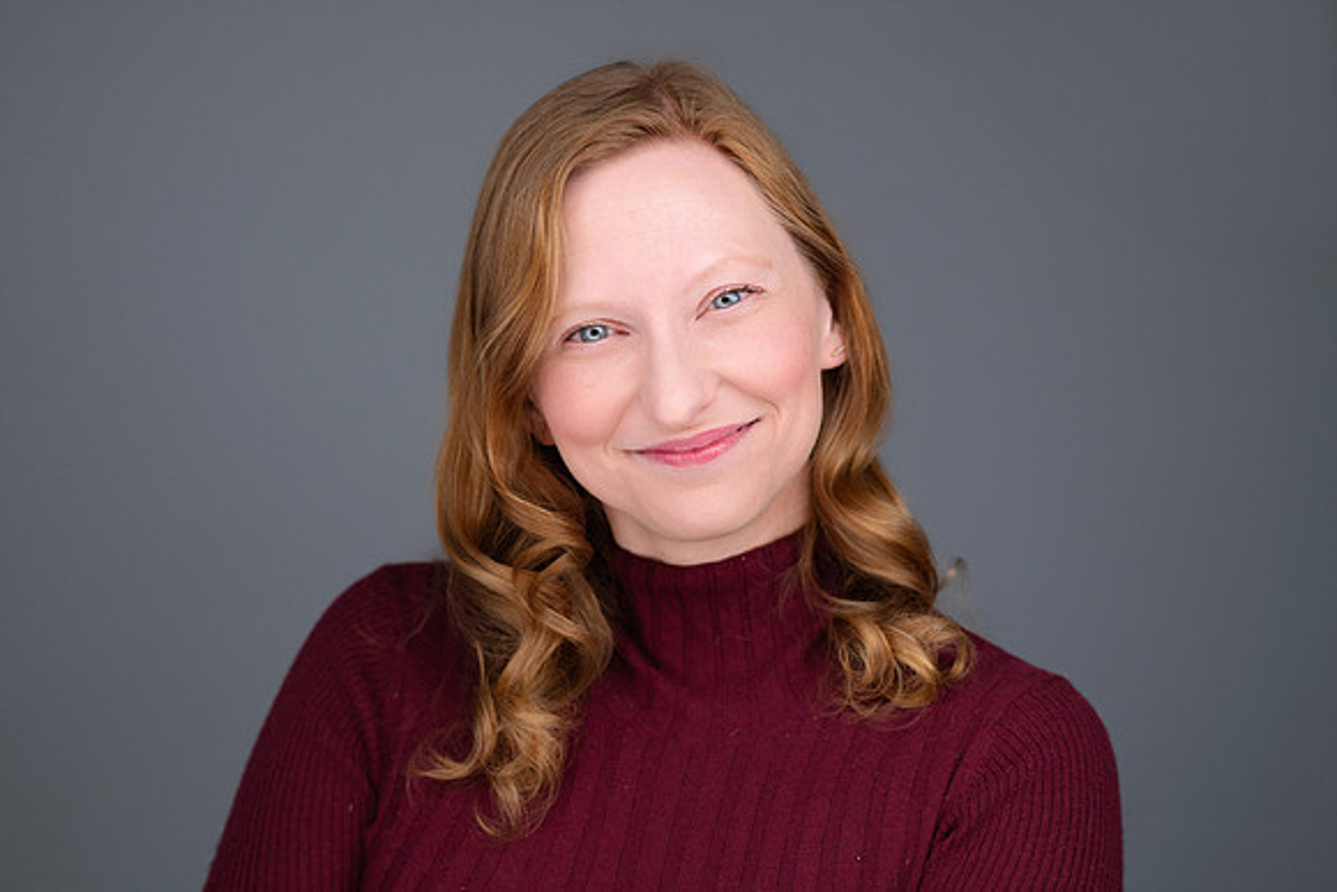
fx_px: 3157
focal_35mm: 85
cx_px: 668
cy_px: 446
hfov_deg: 23.9
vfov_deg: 16.1
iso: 320
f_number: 4
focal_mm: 85
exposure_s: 1/160
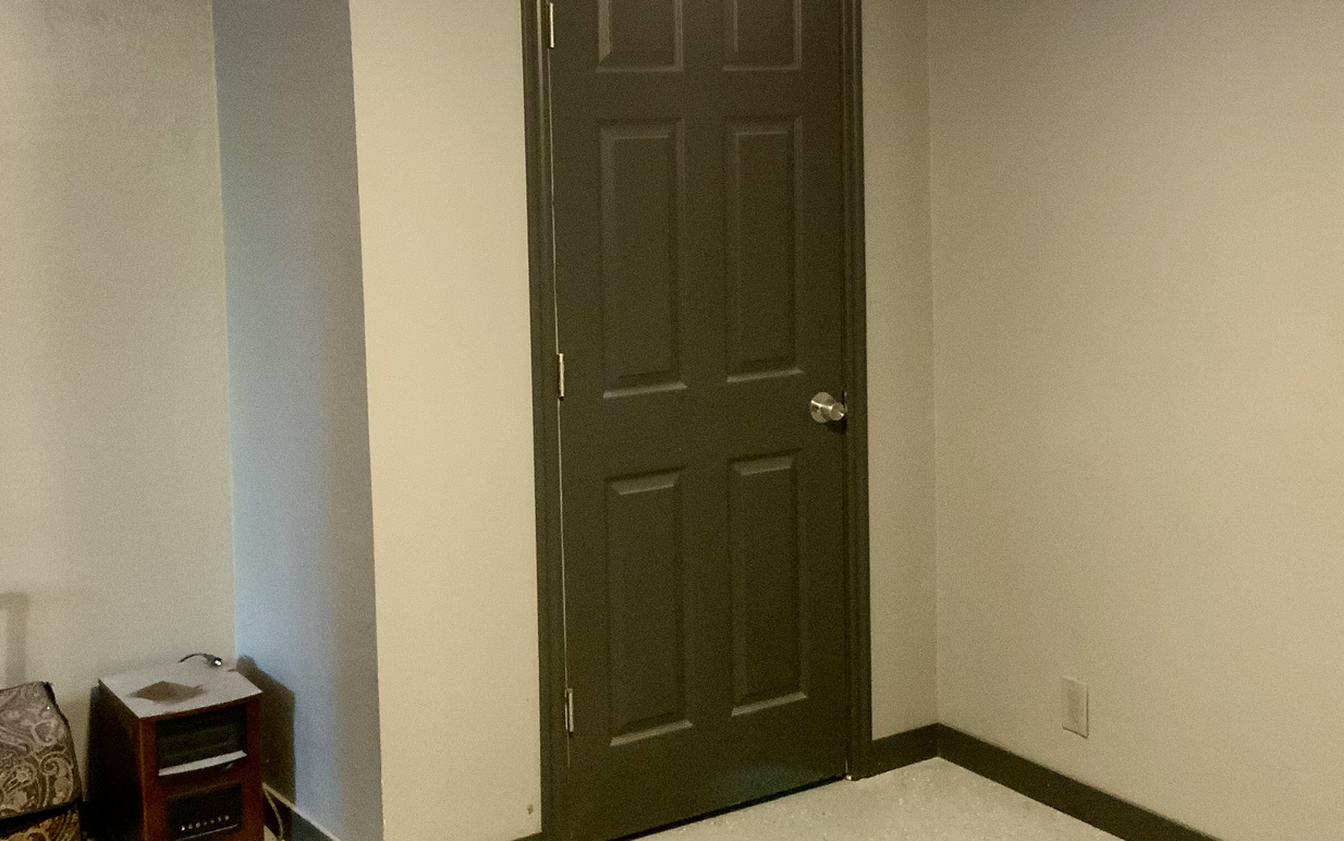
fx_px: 1869
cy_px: 292
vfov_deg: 25.2
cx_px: 762
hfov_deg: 39.5
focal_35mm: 51
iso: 320
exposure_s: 1/30
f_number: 1.8
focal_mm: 3
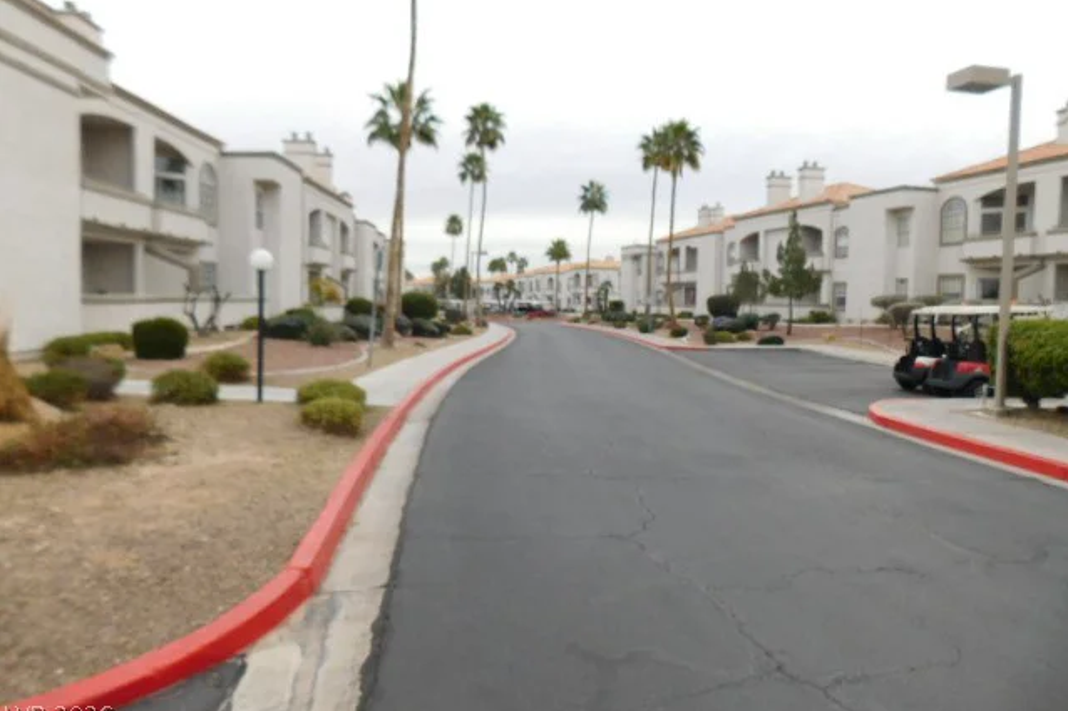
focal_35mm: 24
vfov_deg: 53.1
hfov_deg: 73.8
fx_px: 712
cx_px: 534
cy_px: 331
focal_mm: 4
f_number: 3
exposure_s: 1/640
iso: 125
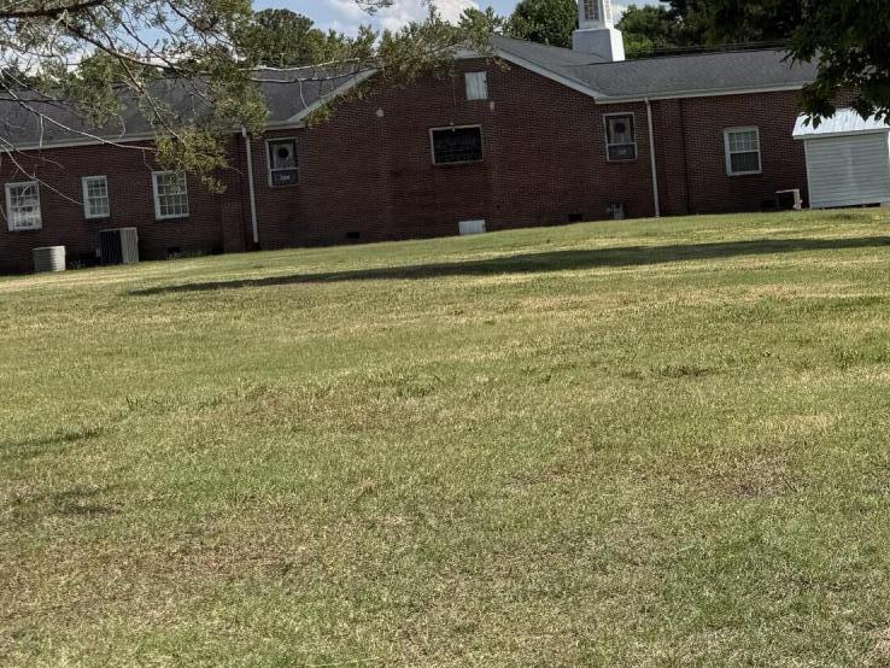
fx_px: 1672
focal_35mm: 65
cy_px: 152
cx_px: 1005
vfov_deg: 22.4
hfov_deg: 27.1
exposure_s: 1/5714
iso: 80
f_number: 1.78
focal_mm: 6.76
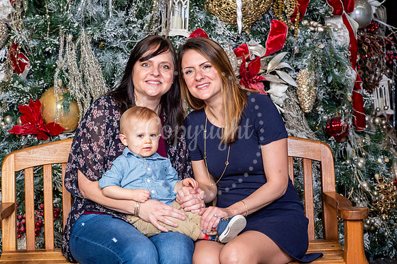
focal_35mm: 85
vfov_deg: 16.1
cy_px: 132
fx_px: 937
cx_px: 198
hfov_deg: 23.9
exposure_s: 1/125
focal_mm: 85
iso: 400
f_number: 8
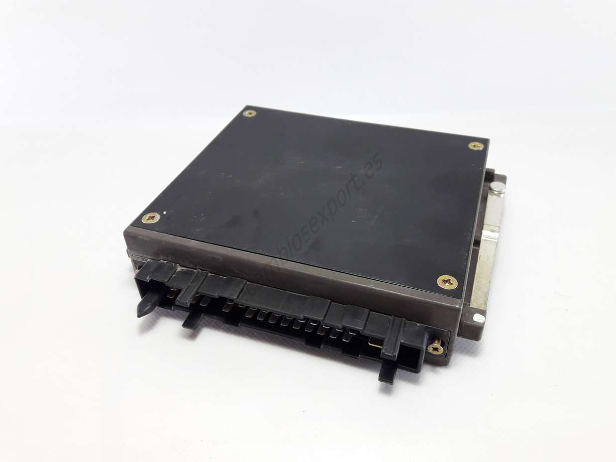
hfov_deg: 63.5
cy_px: 231
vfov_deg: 49.7
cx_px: 308
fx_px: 498
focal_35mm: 28
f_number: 1.9
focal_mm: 3.7
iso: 50
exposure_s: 1/33
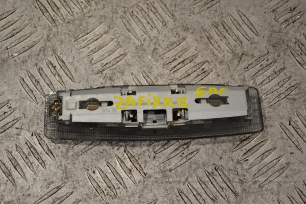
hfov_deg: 24.6
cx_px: 153
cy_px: 102
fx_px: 701
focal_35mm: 82
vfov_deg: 16.6
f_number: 5.6
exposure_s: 1/40
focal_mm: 55
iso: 100
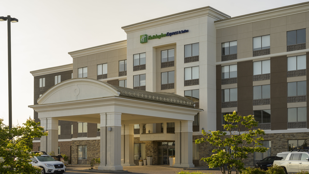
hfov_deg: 39.9
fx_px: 426
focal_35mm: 52
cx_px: 153
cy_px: 92
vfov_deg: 23.1
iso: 100
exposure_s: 1/320
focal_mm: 49
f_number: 5.6
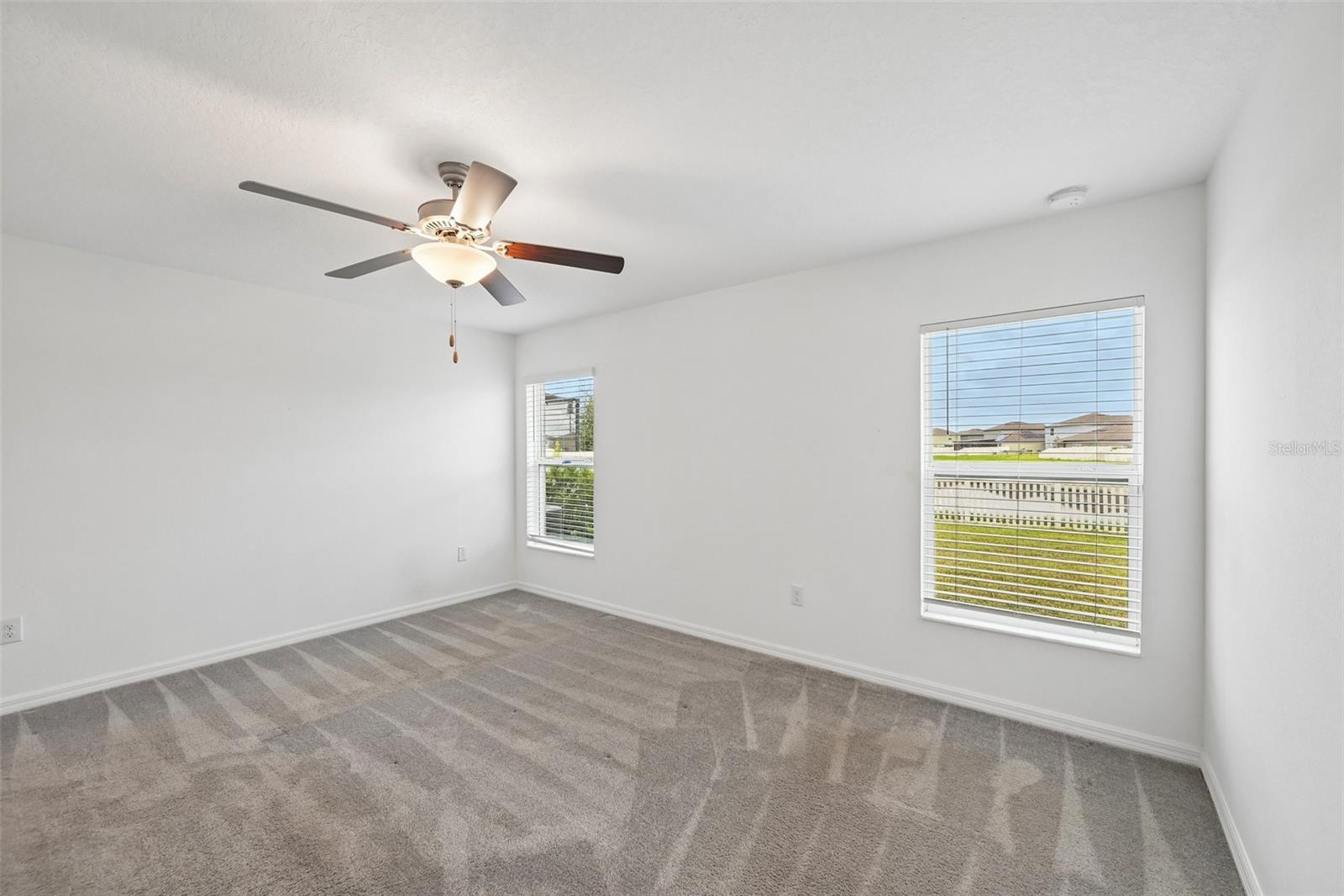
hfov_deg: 104.3
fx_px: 523
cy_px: 448
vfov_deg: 81.2
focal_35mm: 14
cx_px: 672
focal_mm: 14
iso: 400
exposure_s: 1/100
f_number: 8
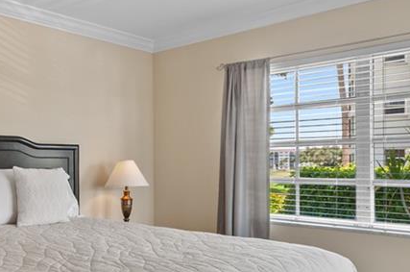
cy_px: 216
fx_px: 409
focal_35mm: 36
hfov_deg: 49.2
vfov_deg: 35.6
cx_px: 66
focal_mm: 10
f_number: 8
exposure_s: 1/8
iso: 200
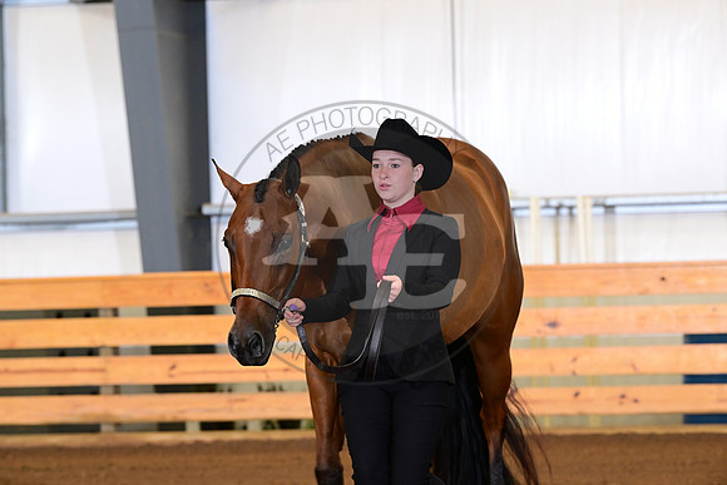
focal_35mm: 200
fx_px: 4040
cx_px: 364
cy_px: 242
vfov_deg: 6.9
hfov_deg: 10.3
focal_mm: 200
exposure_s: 1/125
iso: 2500
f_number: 6.3
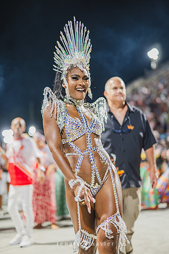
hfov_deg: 27.0
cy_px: 127
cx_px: 84
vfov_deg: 39.6
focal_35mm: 50
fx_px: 352
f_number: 1.3
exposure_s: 1/1000
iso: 1600
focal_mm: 50
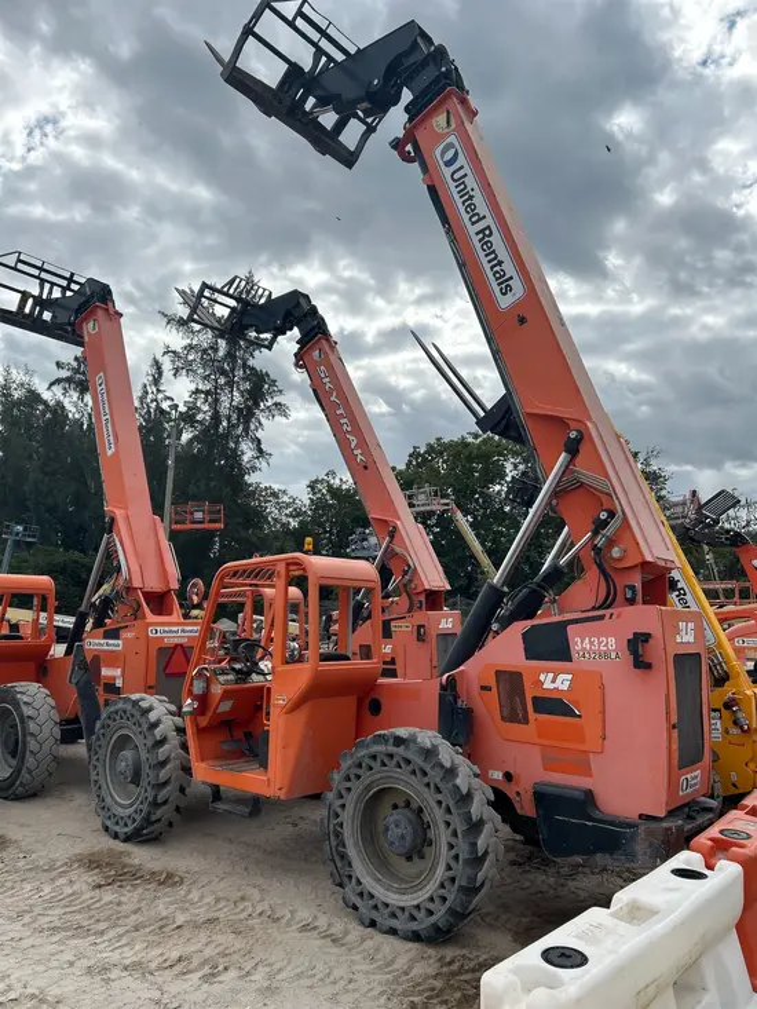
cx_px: 378
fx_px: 758
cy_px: 504
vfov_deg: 67.3
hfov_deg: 53.1
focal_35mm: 26
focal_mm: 5.7
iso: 50
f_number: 1.5
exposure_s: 1/6579
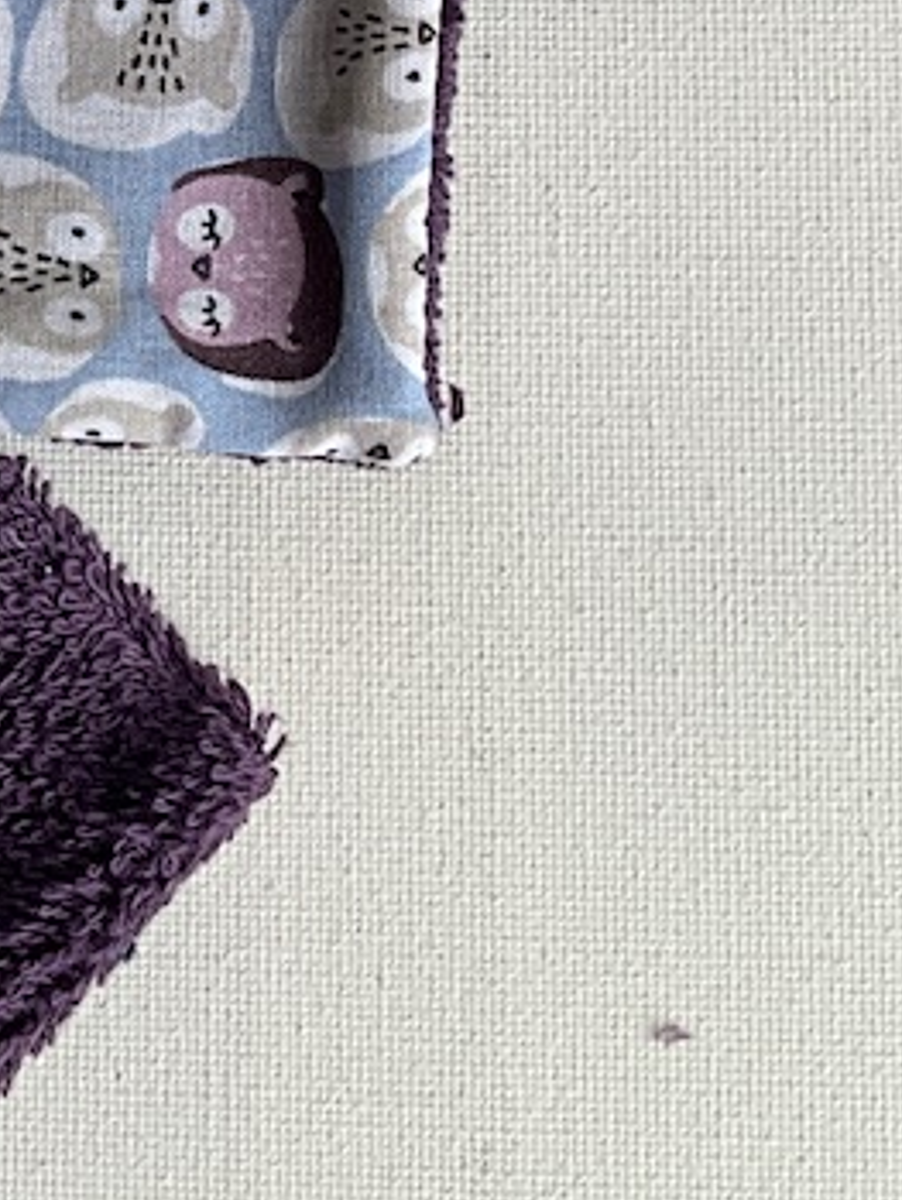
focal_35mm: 106
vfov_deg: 18.0
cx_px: -518
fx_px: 3678
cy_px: -41
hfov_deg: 13.1
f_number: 1.8
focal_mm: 3
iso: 20
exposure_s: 1/178
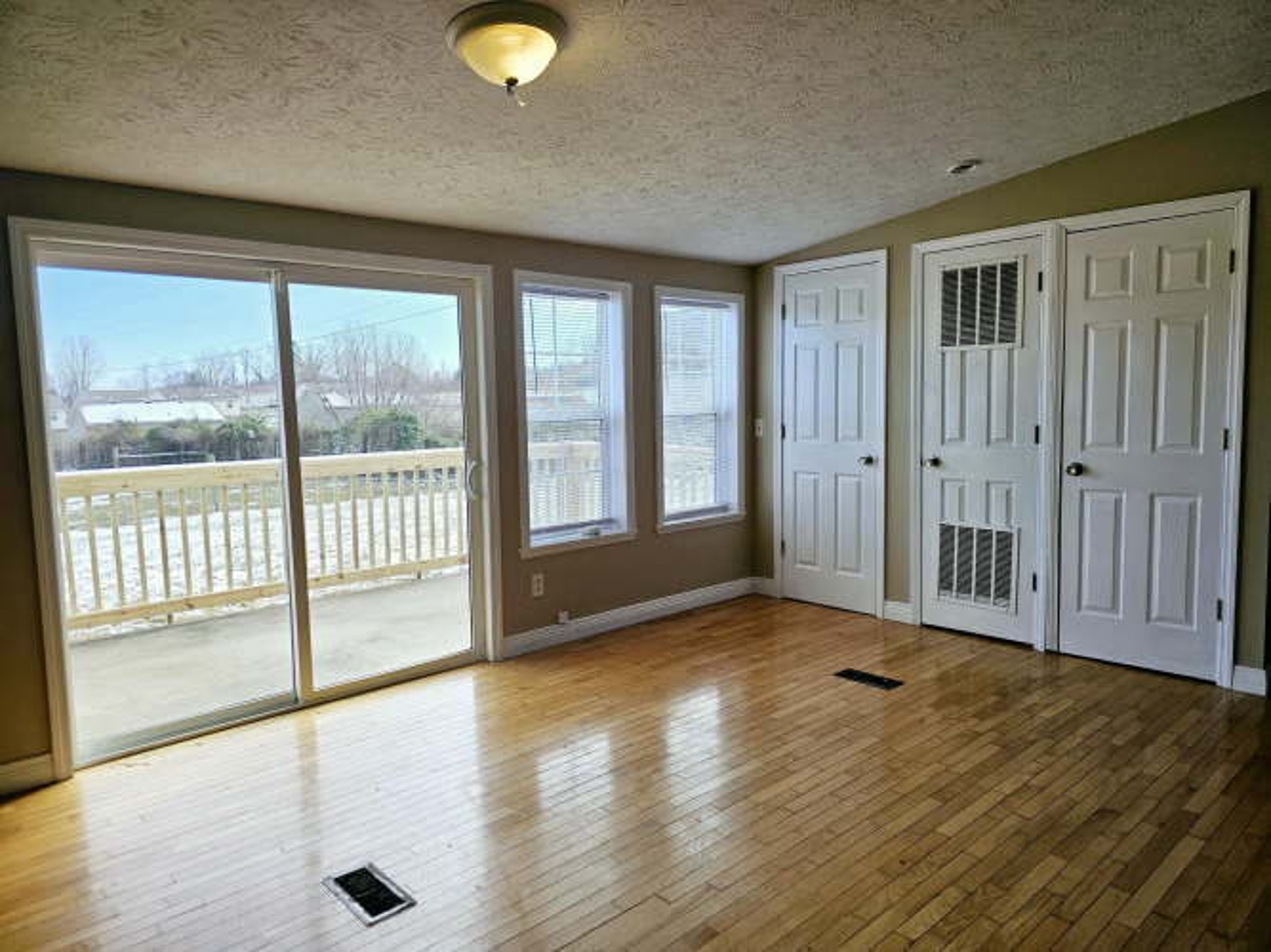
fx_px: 844
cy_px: 476
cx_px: 636
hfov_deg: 73.9
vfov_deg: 58.9
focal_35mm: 23
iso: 20
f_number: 1.7
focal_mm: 6.3
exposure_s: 1/222
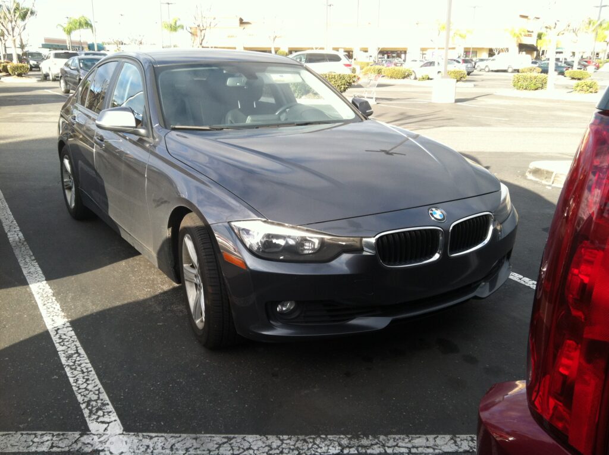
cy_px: 228
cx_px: 304
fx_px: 615
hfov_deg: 52.7
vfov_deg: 40.6
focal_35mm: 35
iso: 80
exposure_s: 1/233
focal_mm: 3.85
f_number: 2.8
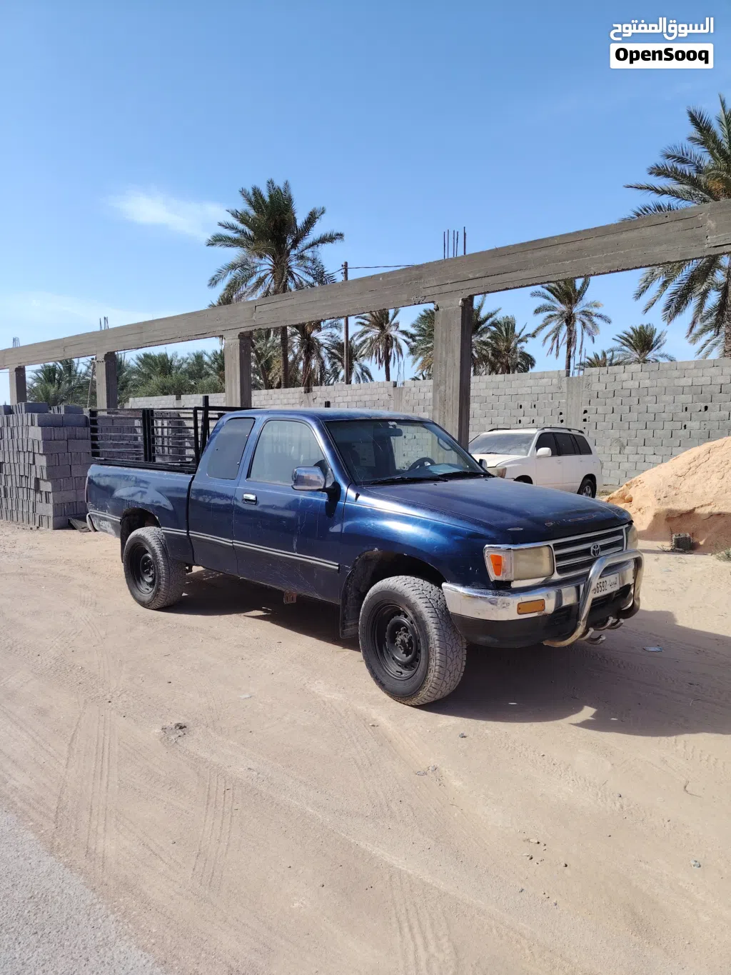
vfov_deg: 71.6
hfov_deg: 56.8
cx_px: 366
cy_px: 488
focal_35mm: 24
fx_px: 676
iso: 100
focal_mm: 5.25
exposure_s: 1/649
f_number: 1.75
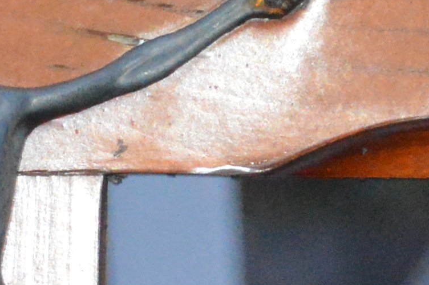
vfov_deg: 1.8
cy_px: 1120
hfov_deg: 2.8
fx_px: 8858
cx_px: -29
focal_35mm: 744
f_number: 5.3
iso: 3200
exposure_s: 1/60
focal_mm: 62
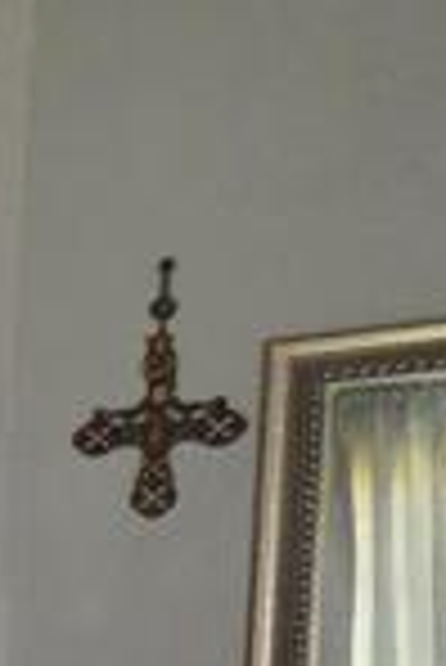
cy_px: 738
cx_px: -973
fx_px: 1353
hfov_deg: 10.6
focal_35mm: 73
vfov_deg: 25.6
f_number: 1.9
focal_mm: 2.2
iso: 640
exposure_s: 1/50.3
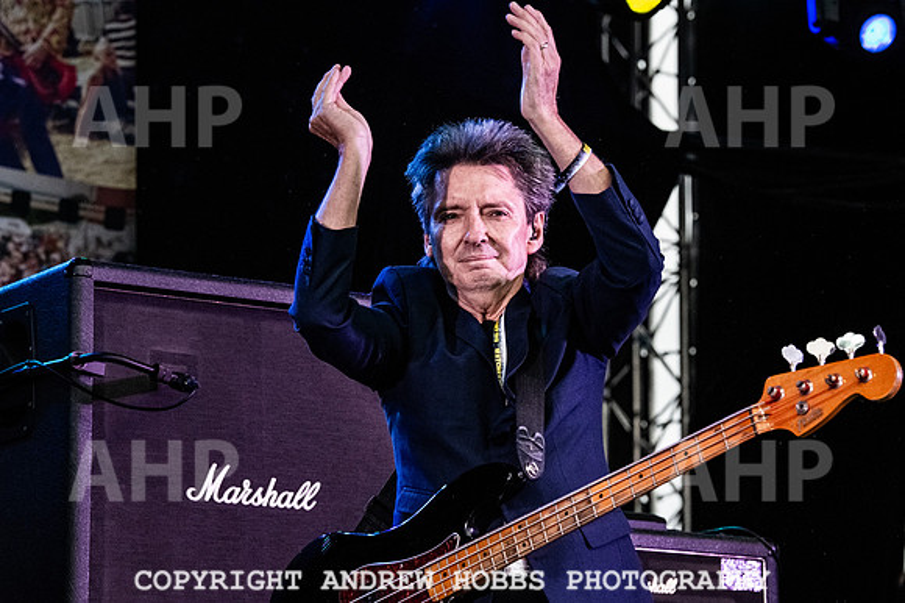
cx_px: 500
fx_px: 3385
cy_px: 333
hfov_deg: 15.2
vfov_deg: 10.2
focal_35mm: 135
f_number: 5.6
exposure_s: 1/640
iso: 6400
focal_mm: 116
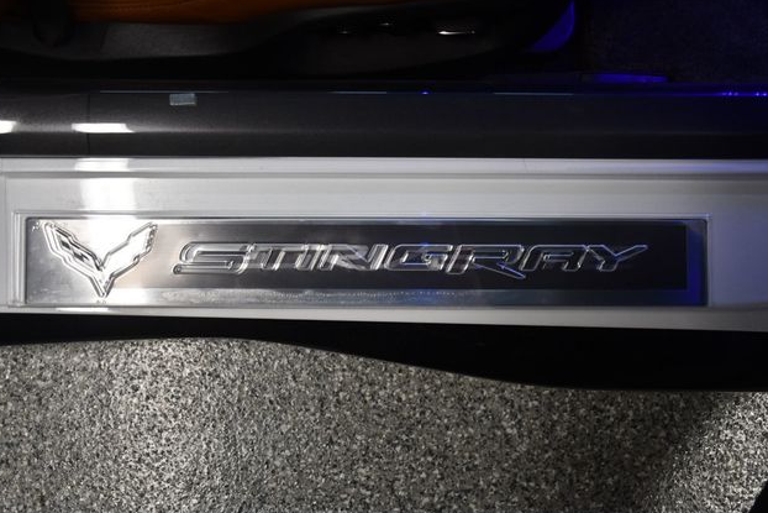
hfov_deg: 51.9
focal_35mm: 37
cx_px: 377
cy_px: 258
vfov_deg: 36.0
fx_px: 789
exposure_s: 1/160
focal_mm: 24
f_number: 3.8
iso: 800
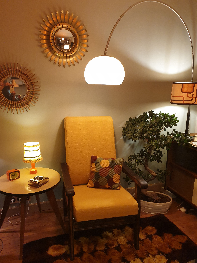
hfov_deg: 51.3
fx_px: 205
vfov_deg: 65.3
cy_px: 136
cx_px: 96
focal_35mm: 27
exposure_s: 1/33
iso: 320
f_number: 2.4
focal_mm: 4.3
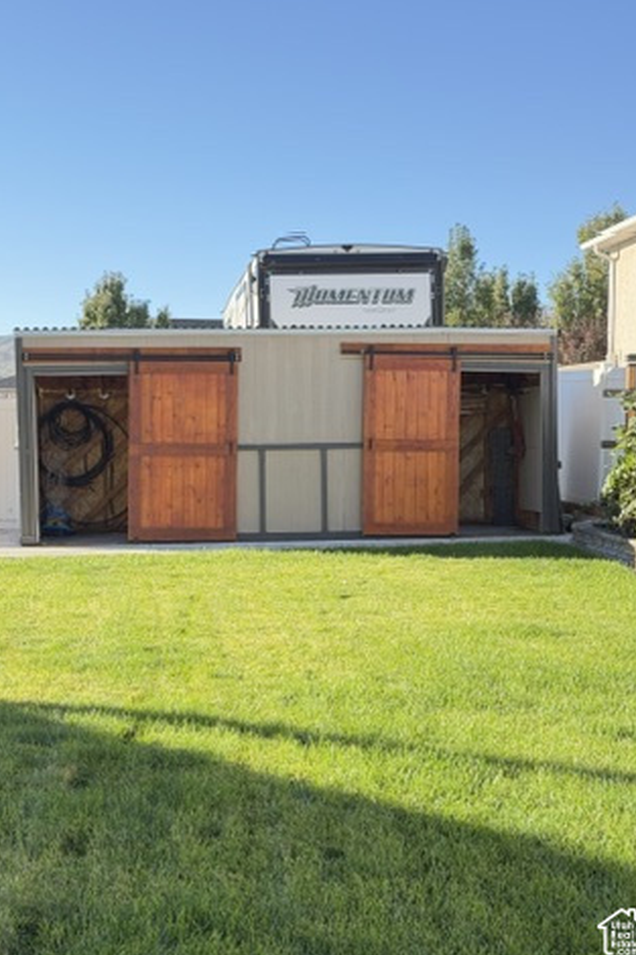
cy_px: 482
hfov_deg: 26.5
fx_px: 1352
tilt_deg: -1.2
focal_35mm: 51
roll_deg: -0.3
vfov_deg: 38.9
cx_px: 291
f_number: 1.78
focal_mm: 6.76
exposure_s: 1/917
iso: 100
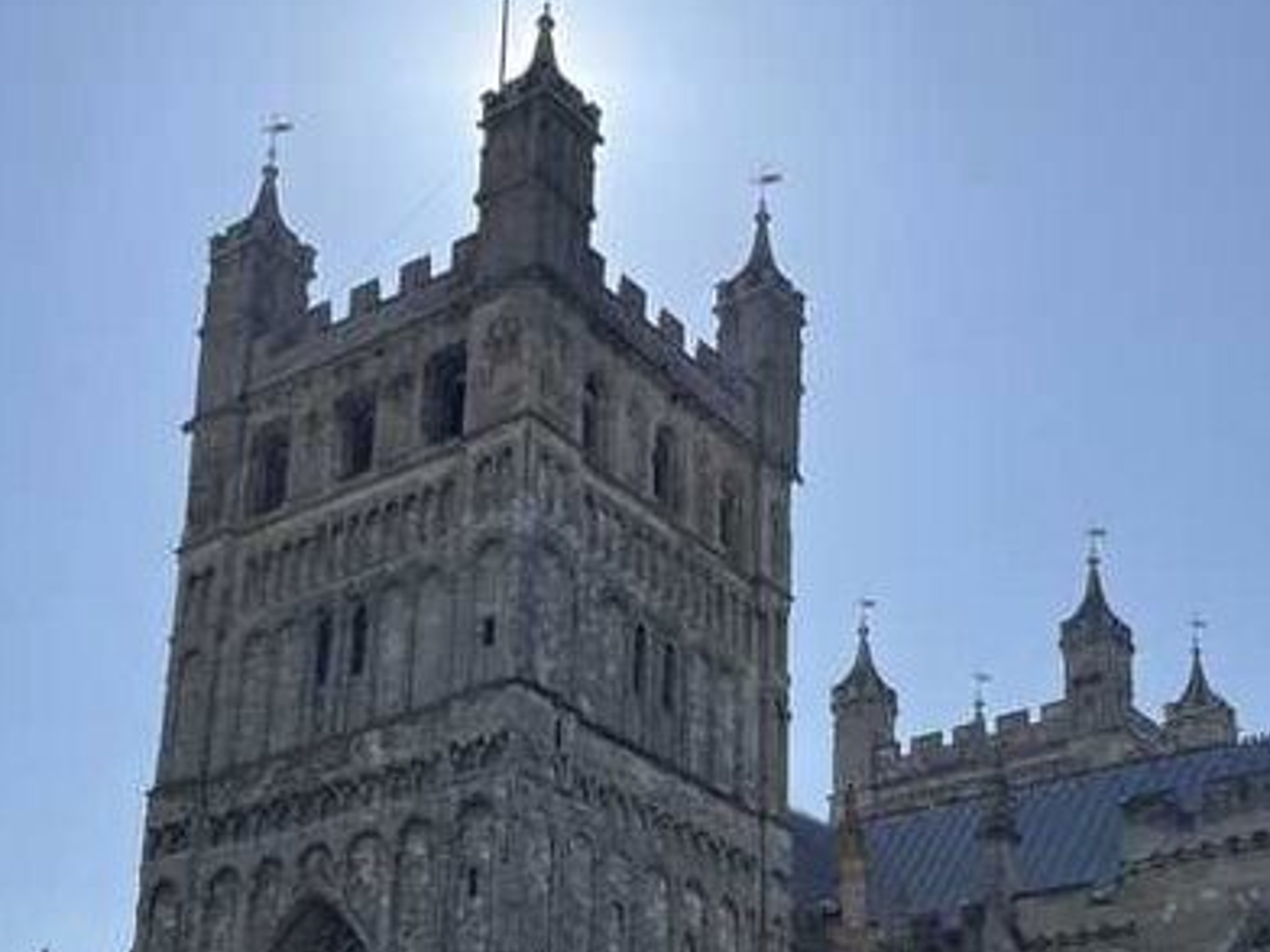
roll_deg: -1.2
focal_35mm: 53
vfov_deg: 26.4
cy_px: 900
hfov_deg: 36.1
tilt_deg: +17.4
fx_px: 1944
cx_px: 708
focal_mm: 5.1
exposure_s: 1/6173
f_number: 1.6
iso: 50
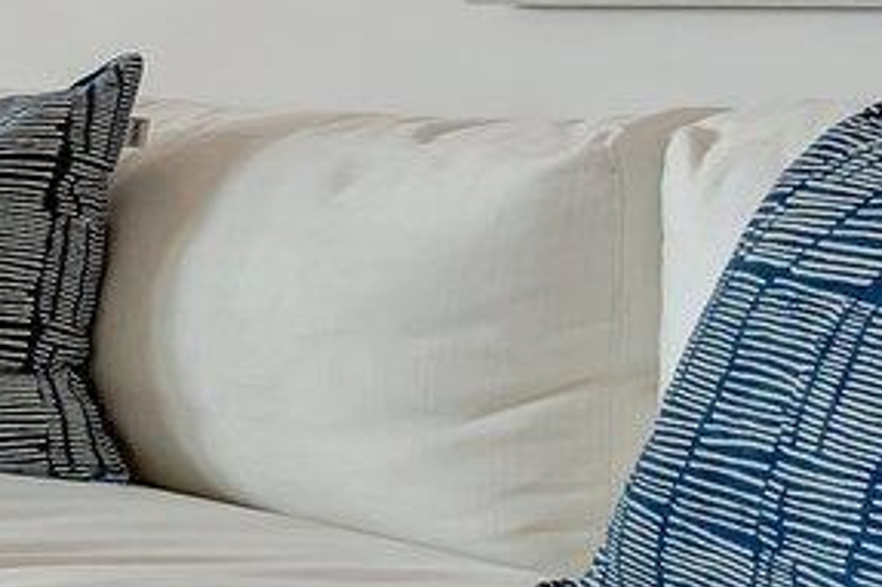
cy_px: 26
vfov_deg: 13.5
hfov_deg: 9.8
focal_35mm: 100
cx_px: -2145
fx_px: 2448
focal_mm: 14
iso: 400
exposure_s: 1/10
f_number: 9
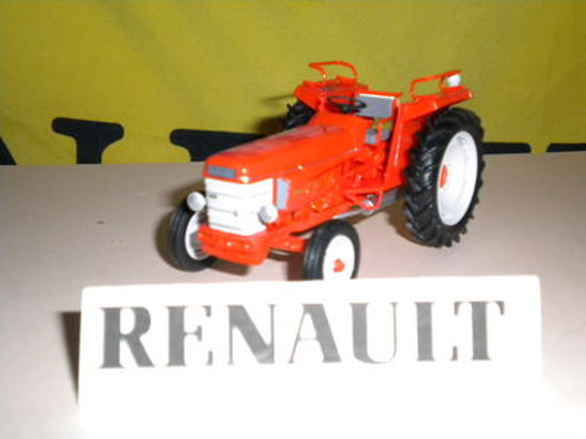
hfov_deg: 36.8
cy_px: 220
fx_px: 880
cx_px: 293
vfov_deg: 28.0
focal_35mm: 52
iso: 400
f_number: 3.9
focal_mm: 9.3
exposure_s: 1/30
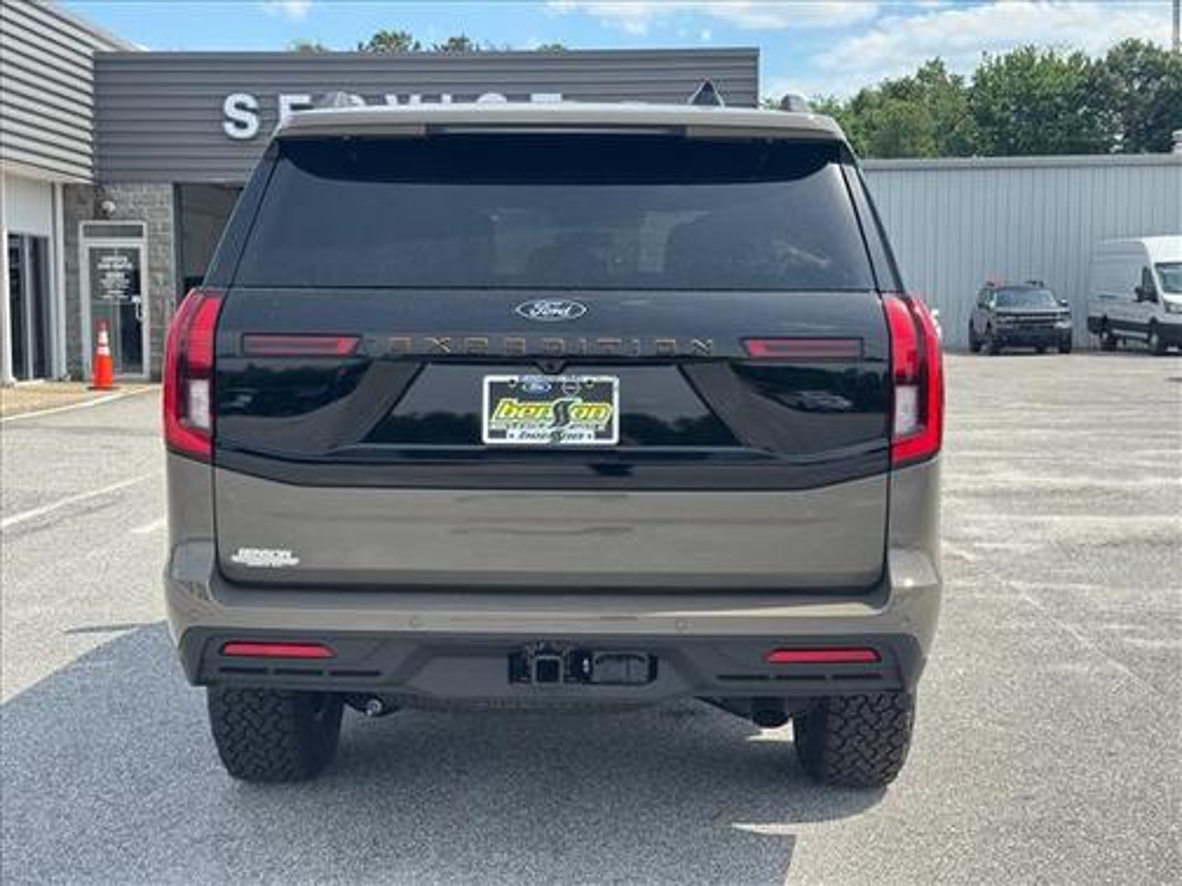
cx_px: 591
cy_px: 443
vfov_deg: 30.3
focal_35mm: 48
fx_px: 1639
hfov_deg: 39.7
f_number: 1.78
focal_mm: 6.76
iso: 64
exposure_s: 1/2331
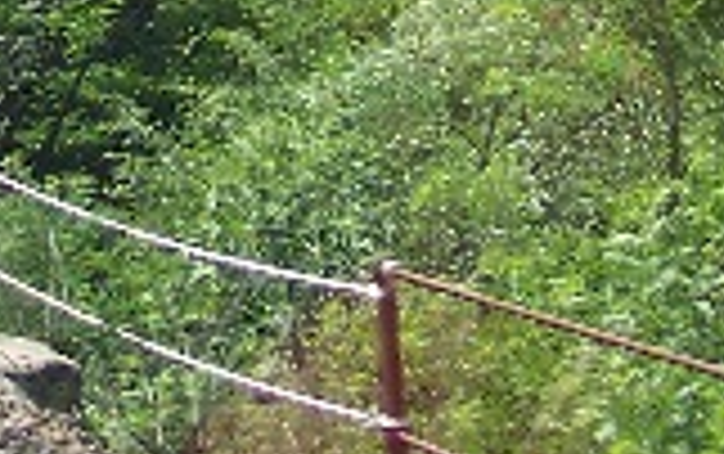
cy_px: -814
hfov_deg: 10.5
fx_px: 3950
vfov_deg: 6.2
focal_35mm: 200
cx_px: 252
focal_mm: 8
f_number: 2.8
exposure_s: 1/350
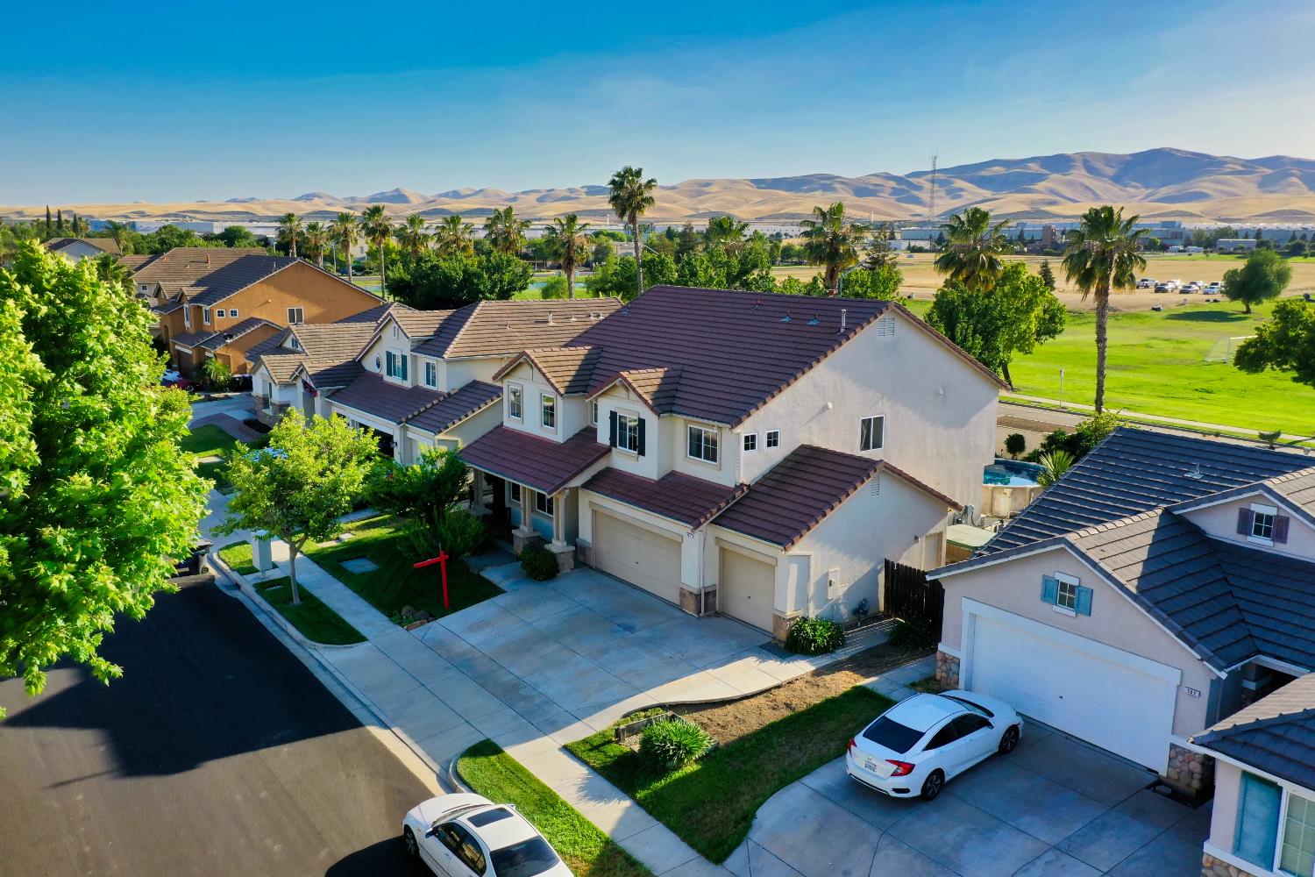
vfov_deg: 46.4
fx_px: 1023
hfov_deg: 65.5
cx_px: 658
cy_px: 438
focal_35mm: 28
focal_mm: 10.26
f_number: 5.6
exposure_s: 1/320
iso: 100
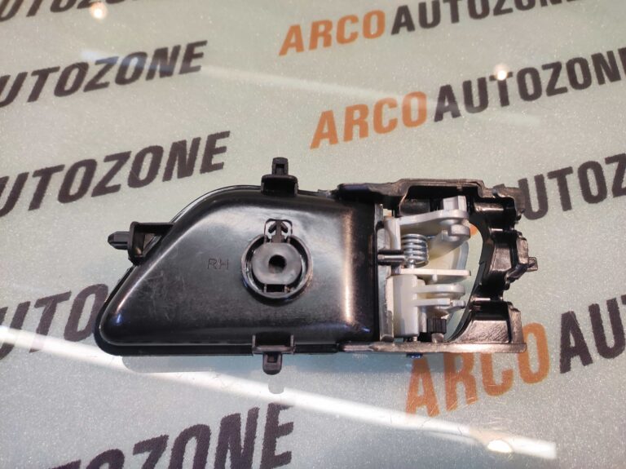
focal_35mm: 17
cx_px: 313
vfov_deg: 74.7
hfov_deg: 91.1
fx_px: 307
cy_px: 234
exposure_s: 1/33
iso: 114
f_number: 1.79
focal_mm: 4.74
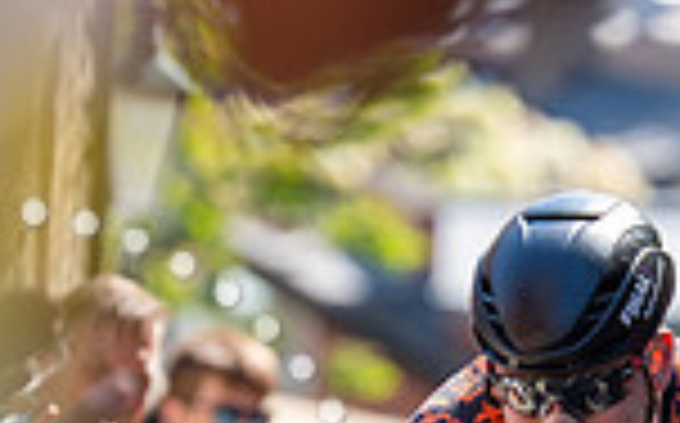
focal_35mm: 638
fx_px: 11810
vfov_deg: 2.1
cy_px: 389
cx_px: 680
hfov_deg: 3.3
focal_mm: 163
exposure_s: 1/1000
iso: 250
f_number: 3.5
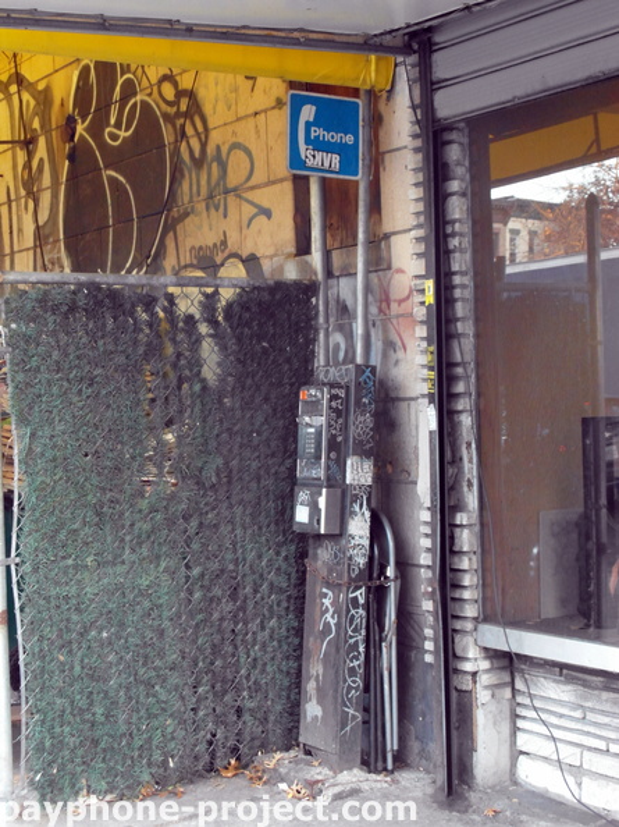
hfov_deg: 22.9
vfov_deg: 30.3
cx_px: 310
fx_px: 1527
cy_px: 414
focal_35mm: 64
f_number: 3.6
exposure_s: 1/60
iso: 800
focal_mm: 11.4
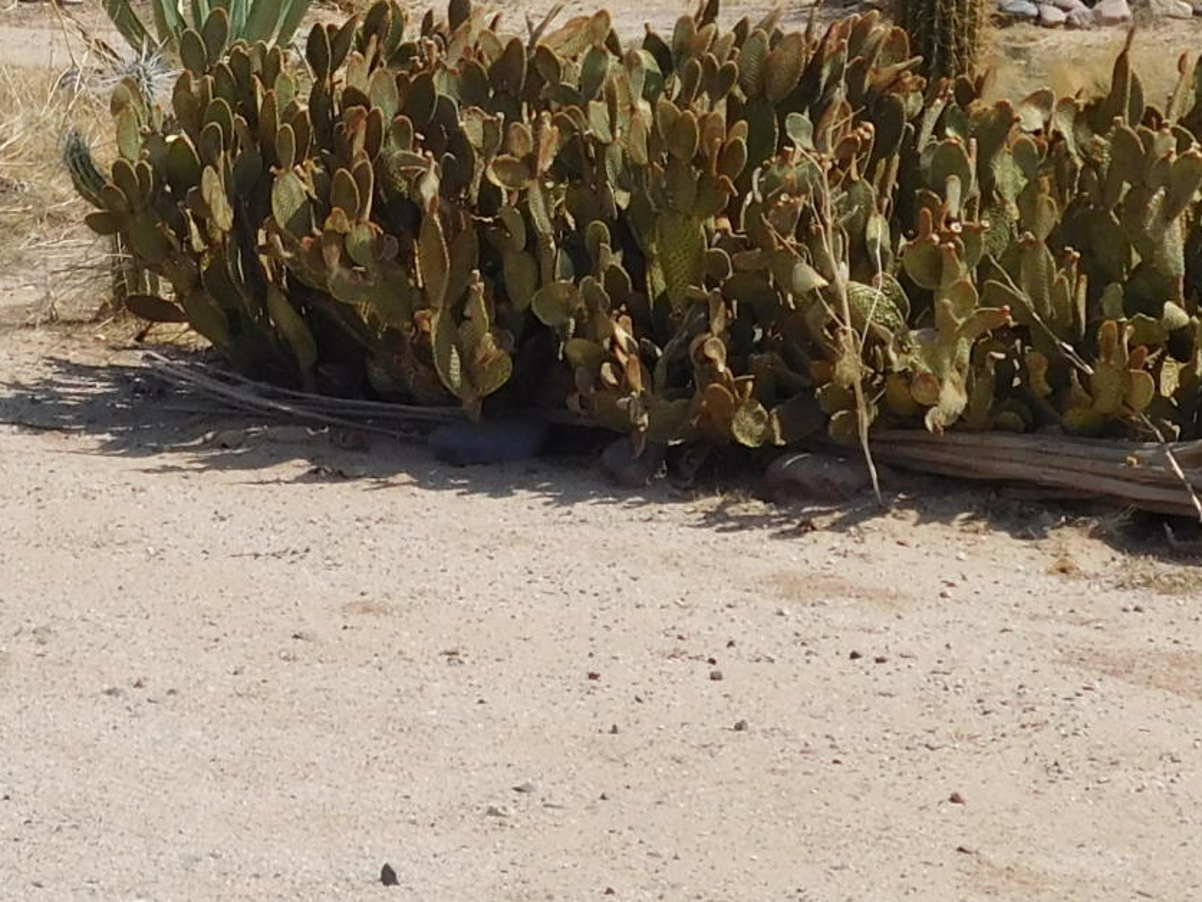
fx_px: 4480
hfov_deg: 15.2
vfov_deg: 11.3
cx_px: 238
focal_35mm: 129
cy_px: -191
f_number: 7
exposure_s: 1/400
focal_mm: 6.3
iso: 125
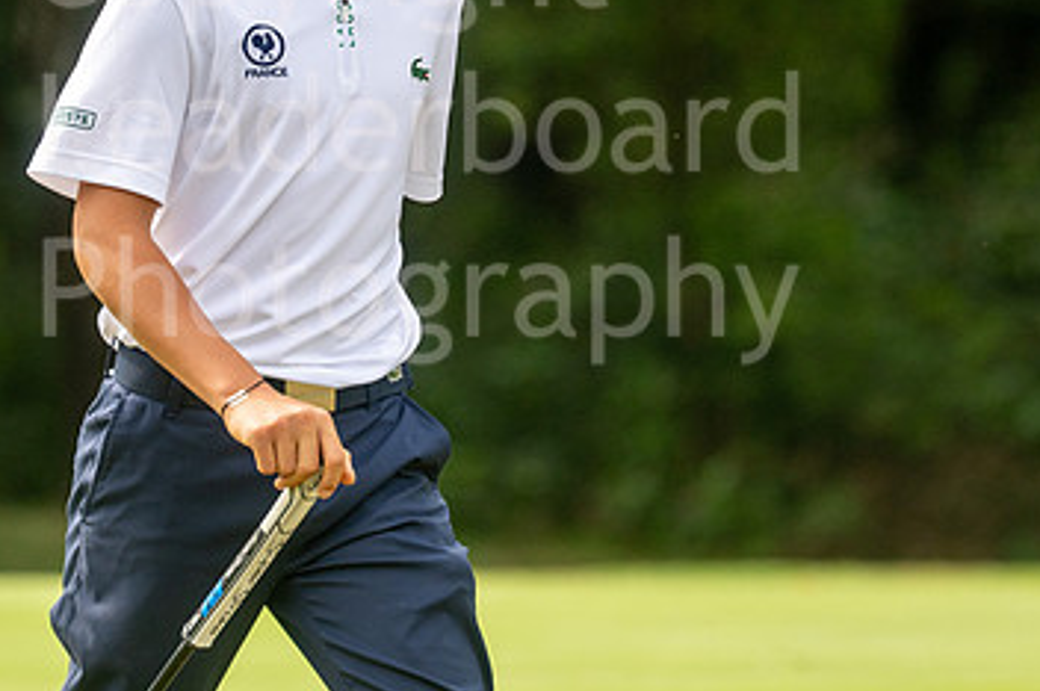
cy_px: 151
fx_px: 21386
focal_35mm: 741
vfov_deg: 1.9
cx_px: 425
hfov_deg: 2.8
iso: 250
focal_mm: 300
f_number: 5
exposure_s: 1/1000
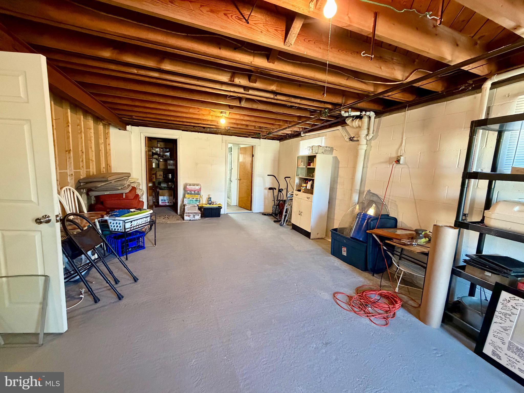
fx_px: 212
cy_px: 196
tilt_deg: -7.3
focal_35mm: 14
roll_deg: -3.2
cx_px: 262
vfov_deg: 85.7
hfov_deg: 102.1
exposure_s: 1/60
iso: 640
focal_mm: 2.22
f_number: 2.2
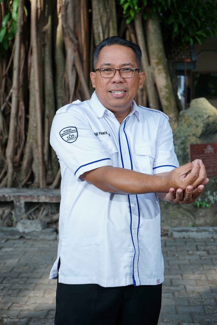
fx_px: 515
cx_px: 108
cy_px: 162
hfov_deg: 23.8
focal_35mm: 57
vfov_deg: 35.1
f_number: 6.3
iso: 160
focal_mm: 57
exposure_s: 1/160
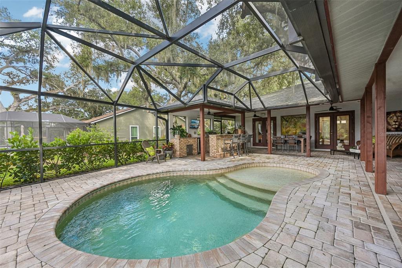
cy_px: 134
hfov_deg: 104.3
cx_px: 201
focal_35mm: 14
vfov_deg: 81.2
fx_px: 156
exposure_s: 1/60
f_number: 8
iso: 400
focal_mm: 14
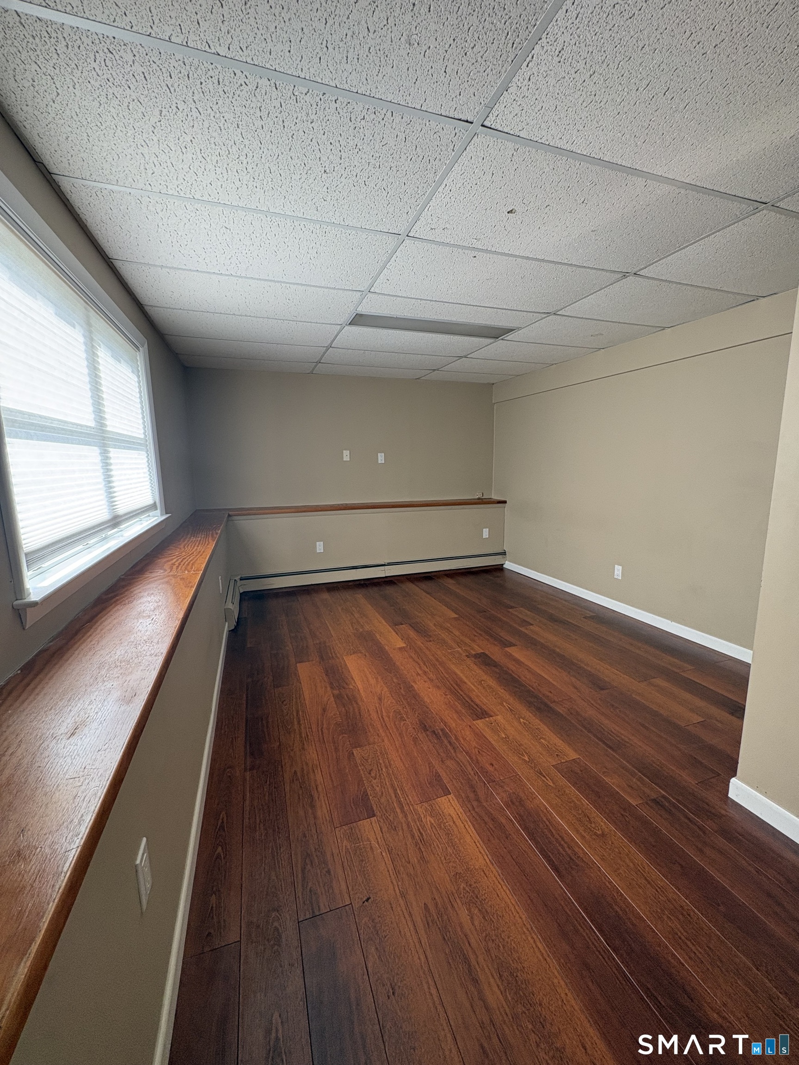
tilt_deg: -9.0
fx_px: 431
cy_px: 532
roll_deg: +0.6
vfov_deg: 102.1
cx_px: 400
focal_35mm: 14
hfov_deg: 85.7
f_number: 2.2
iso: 200
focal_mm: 2.22
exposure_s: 1/96
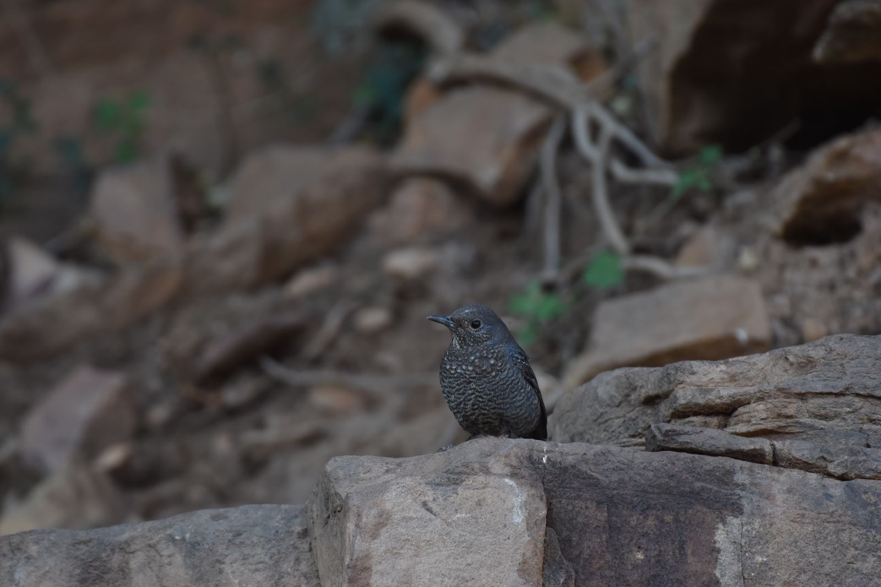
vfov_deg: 1.8
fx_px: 18349
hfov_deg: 2.8
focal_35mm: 750
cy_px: 294
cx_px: 440
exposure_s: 1/350
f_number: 5.6
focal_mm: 500
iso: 640
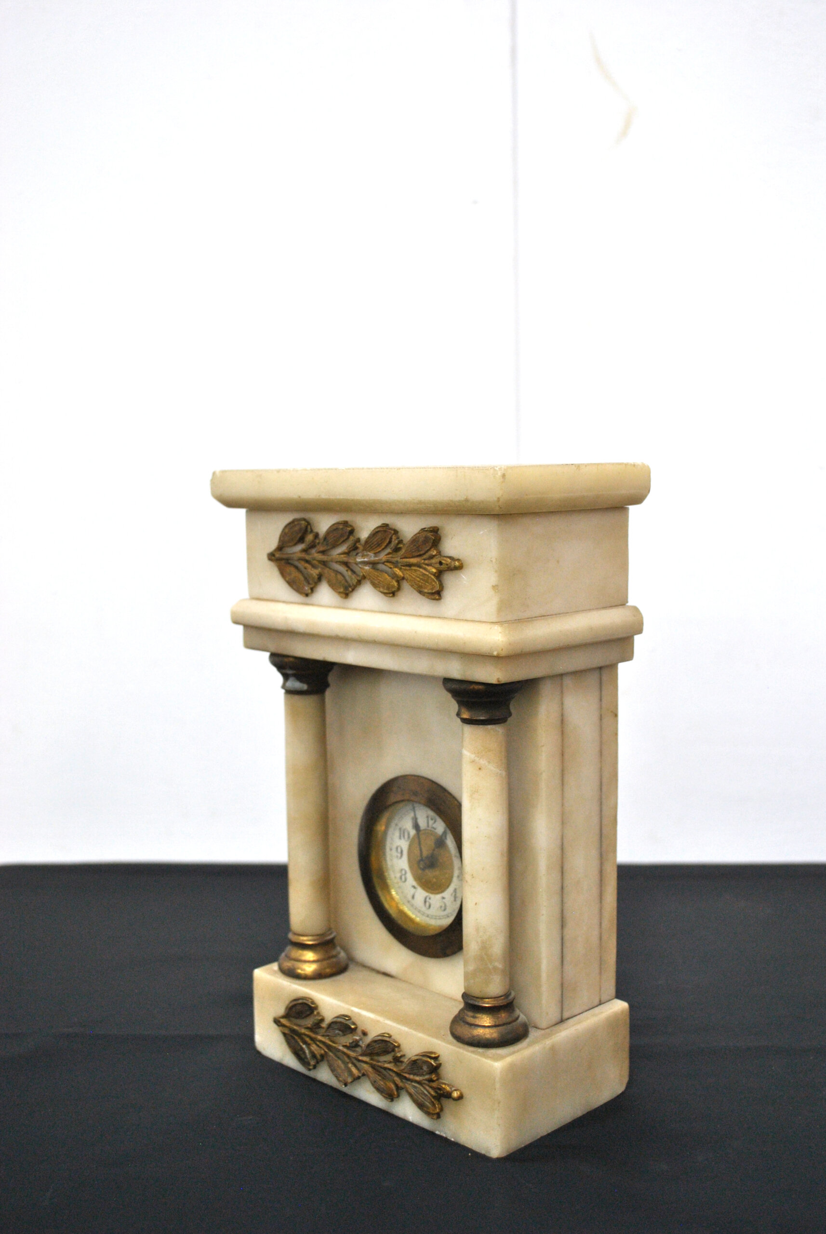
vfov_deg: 49.5
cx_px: 413
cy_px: 617
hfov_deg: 34.3
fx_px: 1338
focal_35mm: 39
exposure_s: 1/40
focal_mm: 26
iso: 400
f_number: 4.2
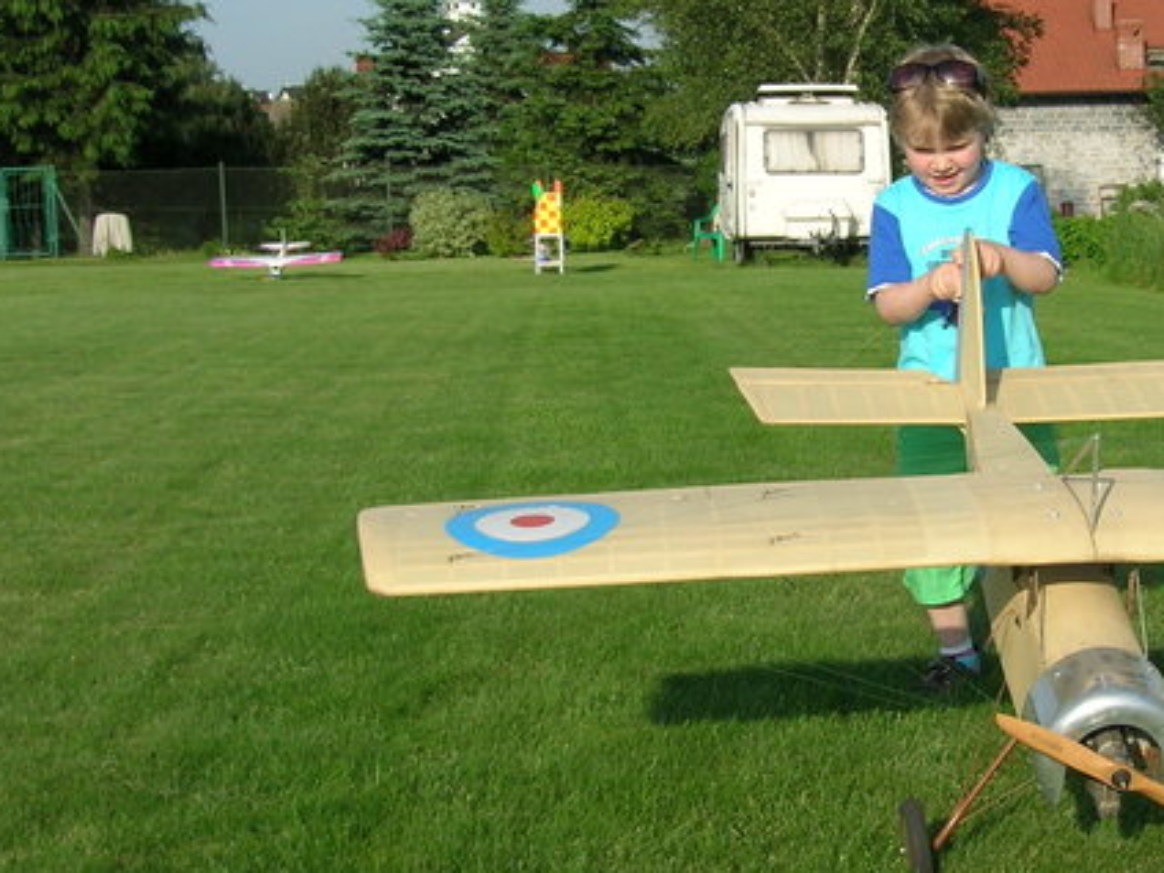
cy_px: 428
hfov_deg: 27.9
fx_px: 2287
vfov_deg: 21.6
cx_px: 950
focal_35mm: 68
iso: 50
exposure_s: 1/346
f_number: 4.9
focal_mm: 6
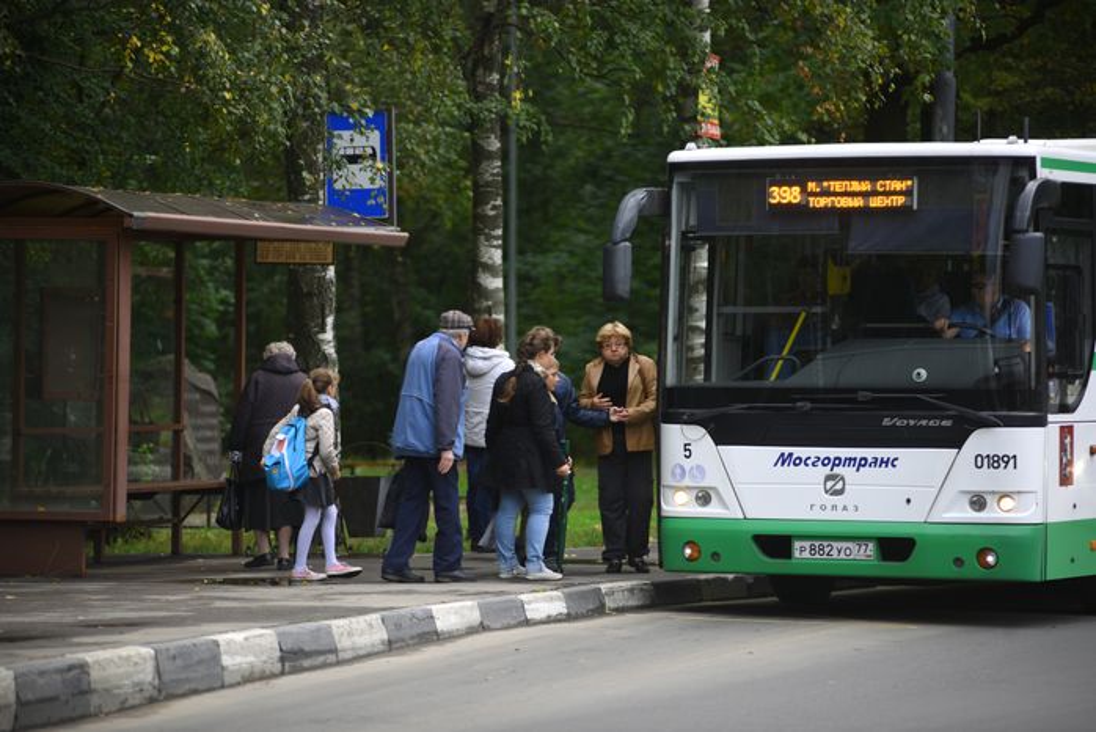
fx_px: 6091
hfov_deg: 10.3
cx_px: 548
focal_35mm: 200
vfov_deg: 6.9
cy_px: 366
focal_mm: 200
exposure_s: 1/60
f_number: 2.8
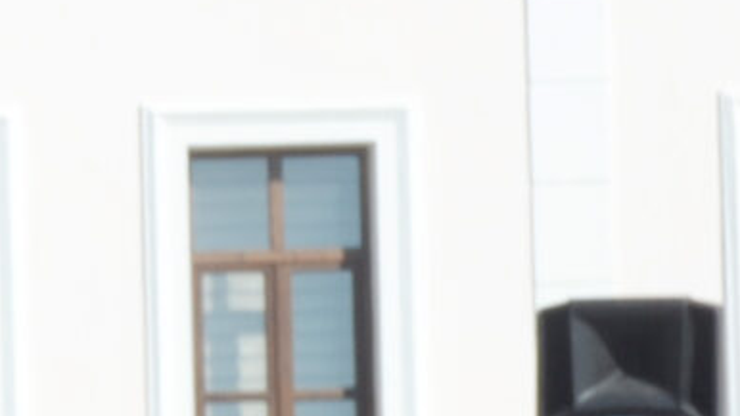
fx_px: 6346
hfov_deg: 6.3
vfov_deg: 3.7
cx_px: -1091
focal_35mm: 323
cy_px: 428
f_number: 8
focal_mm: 31
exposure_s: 1/200
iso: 100
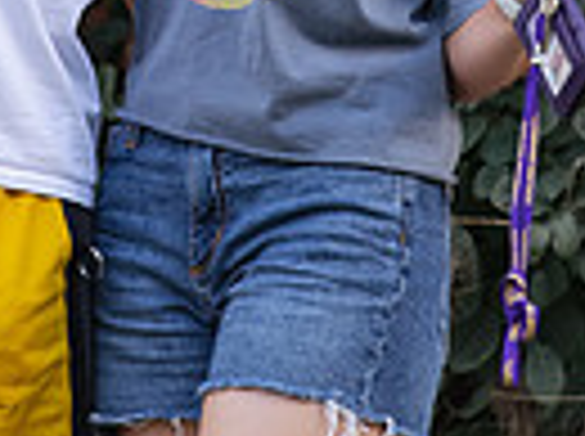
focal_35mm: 948
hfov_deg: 2.1
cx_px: 148
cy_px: -349
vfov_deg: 1.6
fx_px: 15991
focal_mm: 200
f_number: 3.5
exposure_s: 1/400
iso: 1000
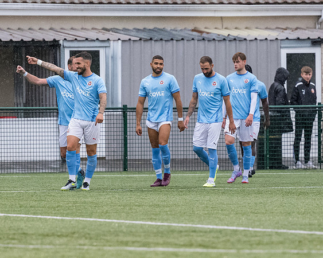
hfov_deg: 4.2
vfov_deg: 3.3
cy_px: 189
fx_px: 4430
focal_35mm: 464
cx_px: 210
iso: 4000
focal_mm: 165
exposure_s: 1/2000
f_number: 2.8
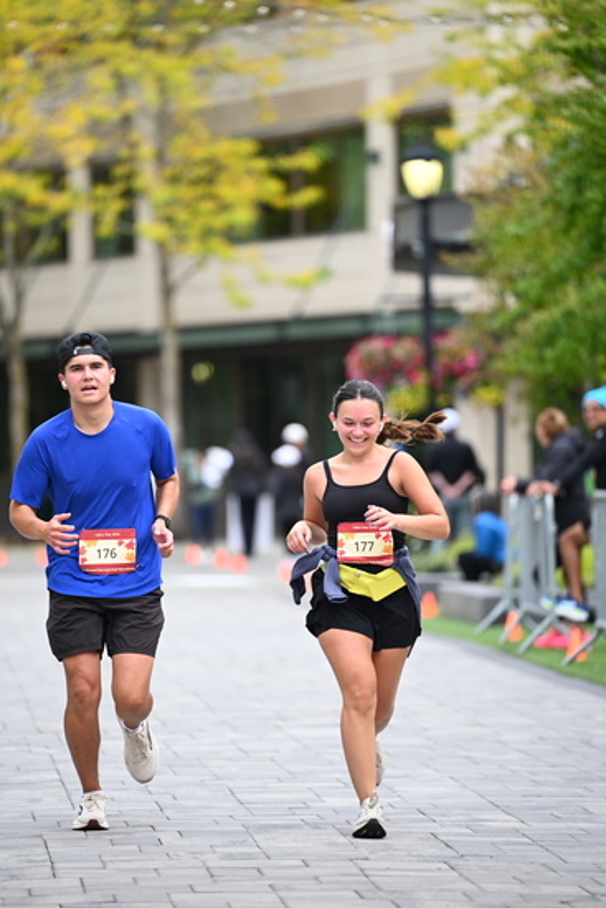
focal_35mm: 200
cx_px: 303
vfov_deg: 10.3
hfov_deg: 6.9
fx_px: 5046
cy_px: 454
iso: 640
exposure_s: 1/1600
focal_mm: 200
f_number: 2.8
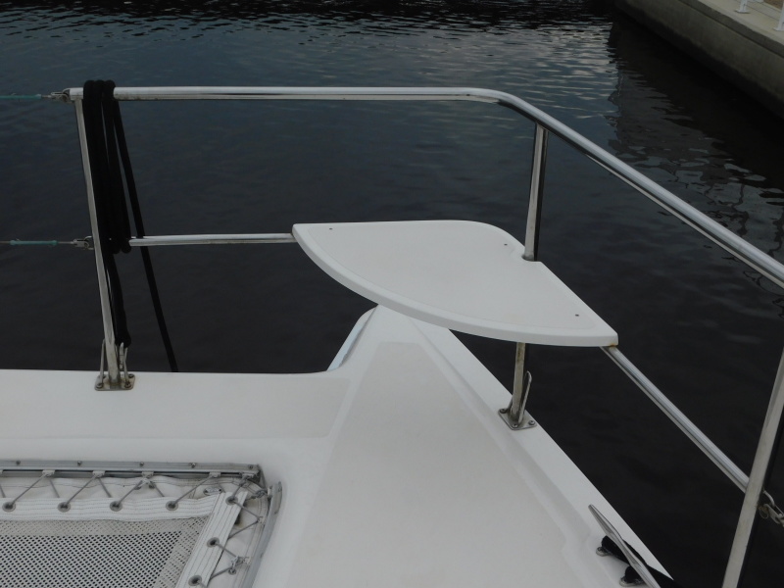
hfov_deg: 46.8
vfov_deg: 36.0
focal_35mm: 40
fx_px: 906
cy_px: 294
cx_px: 392
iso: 125
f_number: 3.6
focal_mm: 7.1
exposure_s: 1/800
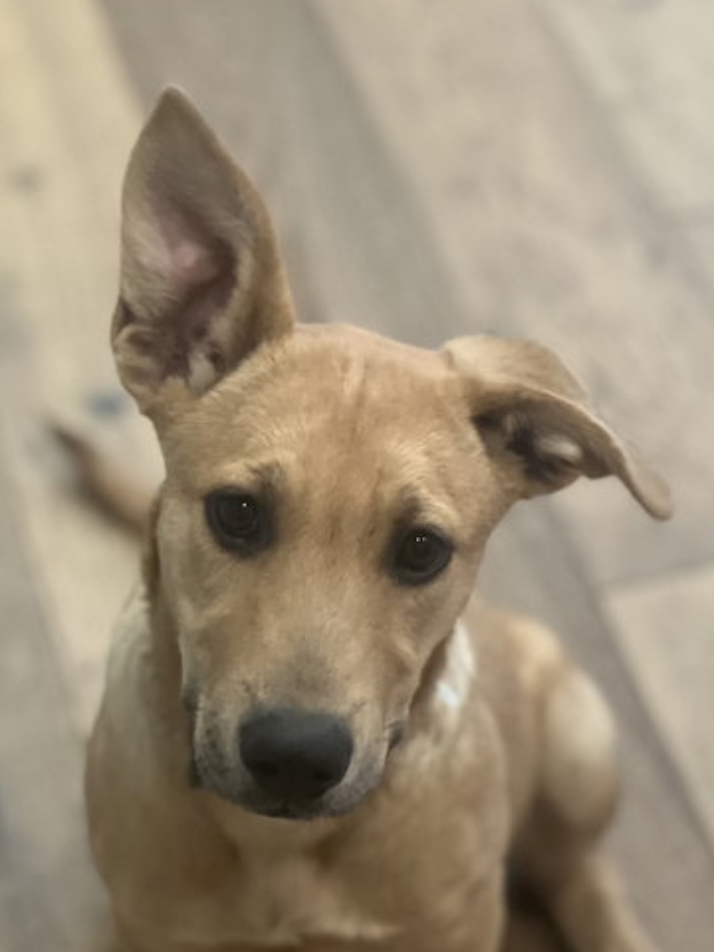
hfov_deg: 13.8
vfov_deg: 18.4
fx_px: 2943
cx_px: 420
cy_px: 584
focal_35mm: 107
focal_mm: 9
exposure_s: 1/20
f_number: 2.8
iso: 400
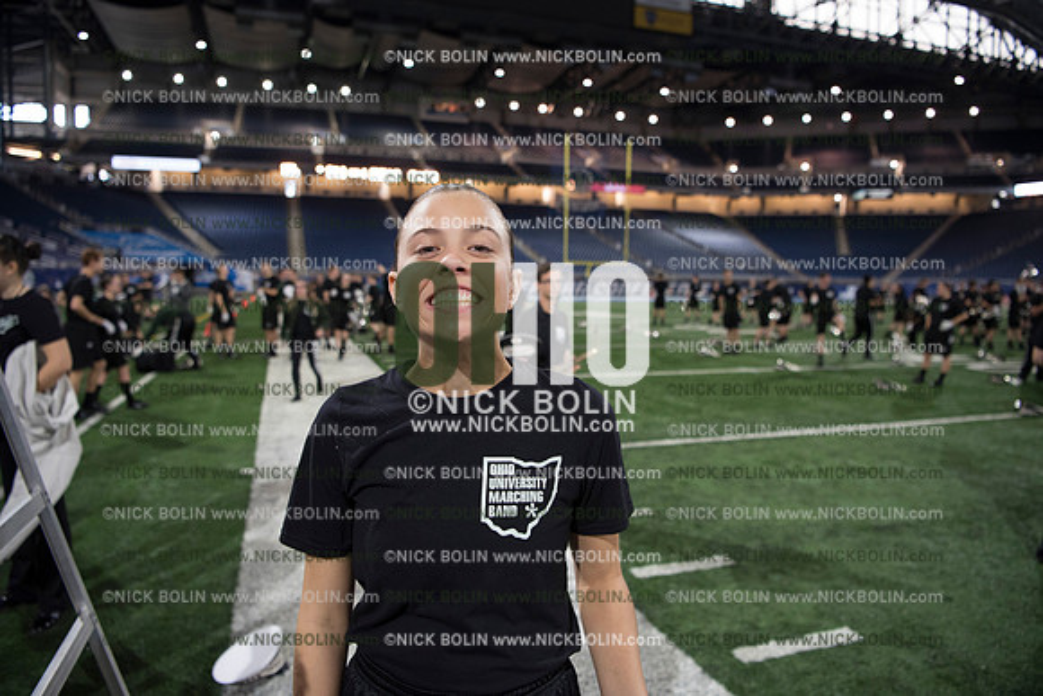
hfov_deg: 73.7
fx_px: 695
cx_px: 522
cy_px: 348
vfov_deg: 53.2
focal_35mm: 24
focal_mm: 24
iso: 1600
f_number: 3.2
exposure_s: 1/200
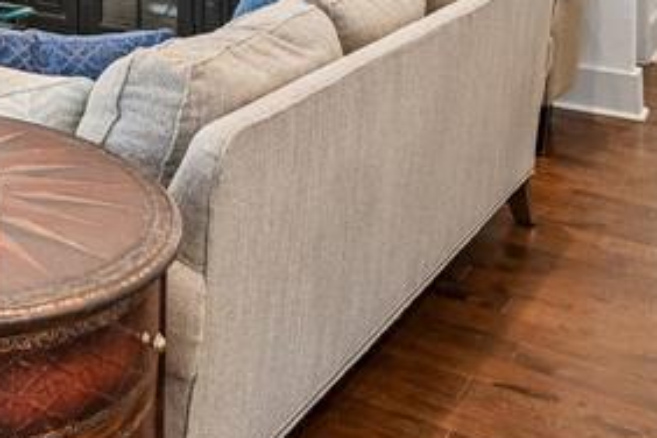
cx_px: -177
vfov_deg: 20.0
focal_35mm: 58
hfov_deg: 28.7
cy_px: -231
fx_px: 1058
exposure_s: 1/8
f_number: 8
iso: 400
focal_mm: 16
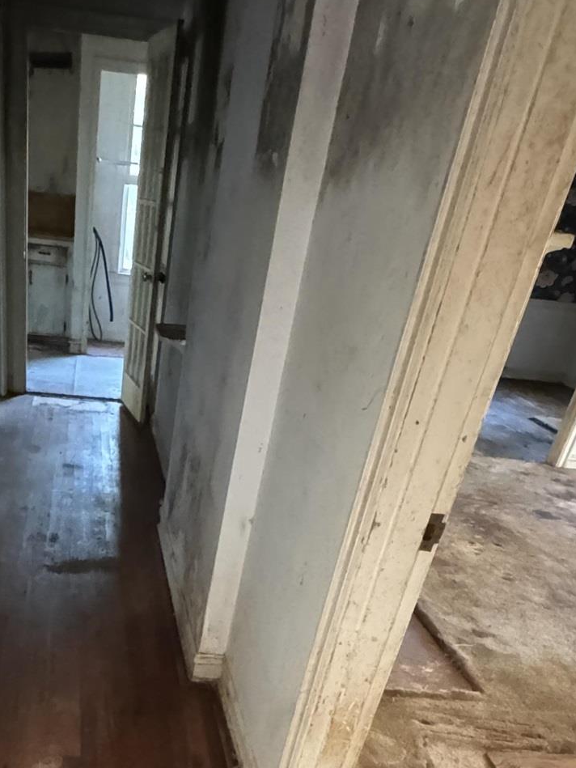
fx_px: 754
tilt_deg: -40.4
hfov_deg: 40.1
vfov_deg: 43.5
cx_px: 115
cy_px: 820
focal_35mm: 34
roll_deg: -5.4
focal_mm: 2.22
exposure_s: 1/40
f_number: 2.2
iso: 1600
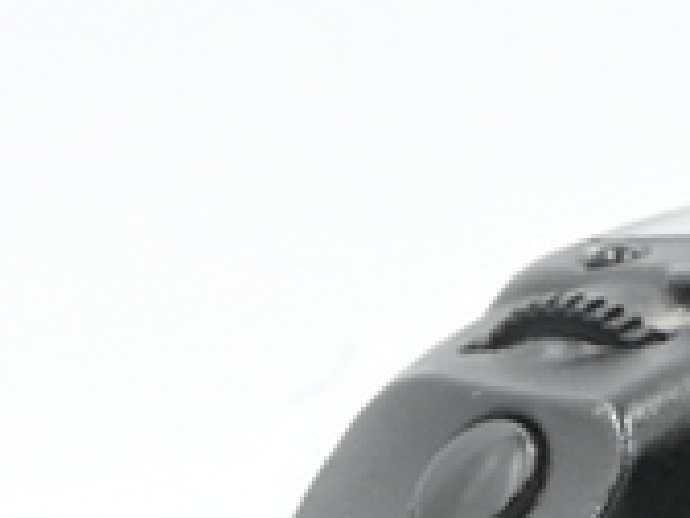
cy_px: 865
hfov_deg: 4.8
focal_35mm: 405
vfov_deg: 3.7
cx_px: 1565
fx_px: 8073
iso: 200
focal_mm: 75
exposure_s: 1/13
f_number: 16
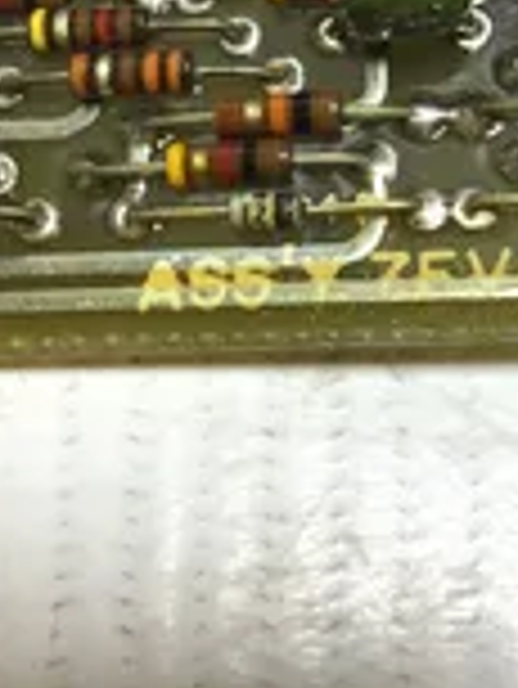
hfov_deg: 17.9
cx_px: 491
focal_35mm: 81
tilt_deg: -67.8
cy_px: 99
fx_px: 1614
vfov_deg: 23.6
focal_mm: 3.3
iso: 32
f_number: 2.4
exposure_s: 1/120
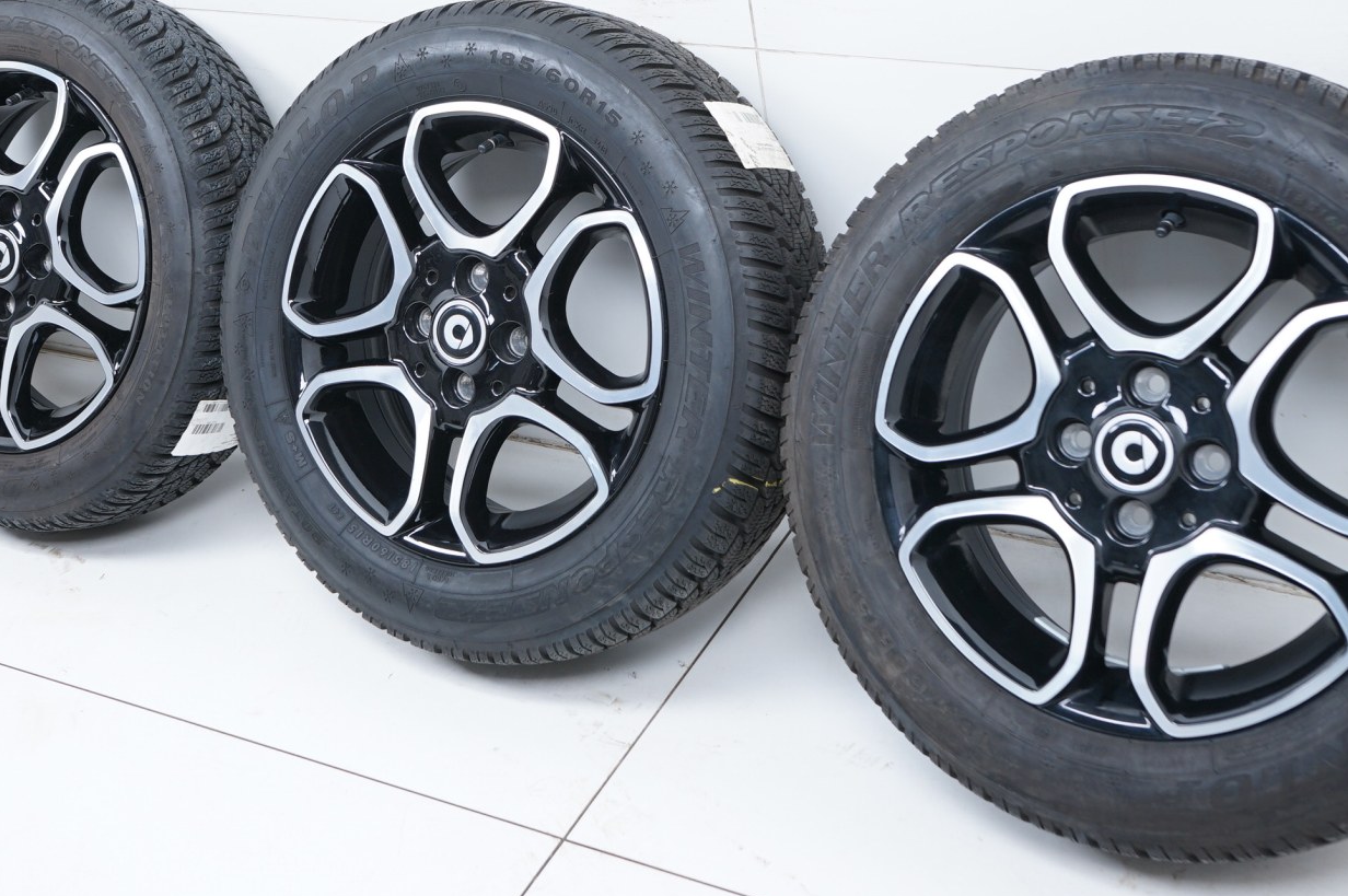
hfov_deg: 37.5
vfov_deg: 25.1
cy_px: 207
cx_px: 573
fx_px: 1983
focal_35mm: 53
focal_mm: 34
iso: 250
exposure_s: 1/125
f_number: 7.1
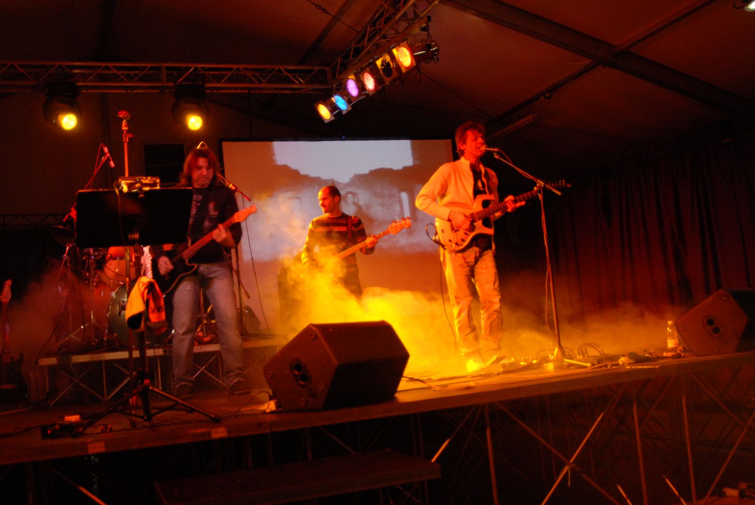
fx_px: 756
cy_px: 252
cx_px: 378
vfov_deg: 37.0
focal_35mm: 36
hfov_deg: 53.1
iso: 800
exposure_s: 1/20
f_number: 3.5
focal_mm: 24
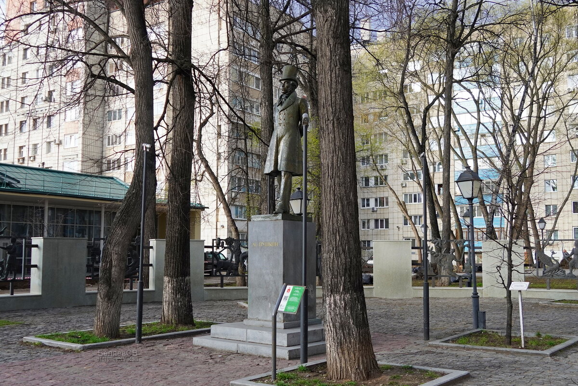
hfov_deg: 53.1
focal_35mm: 36
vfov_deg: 36.9
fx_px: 578
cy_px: 193
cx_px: 289
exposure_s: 1/250
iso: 640
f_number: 4
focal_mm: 24
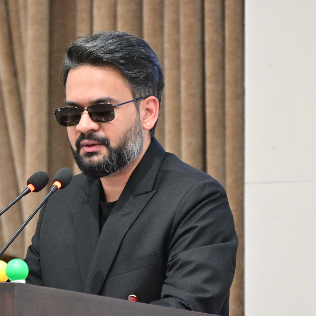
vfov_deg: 2.3
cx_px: 100
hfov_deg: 2.3
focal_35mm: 767
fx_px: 7922
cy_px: 158
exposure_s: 1/60
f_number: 6.3
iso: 4000
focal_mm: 400
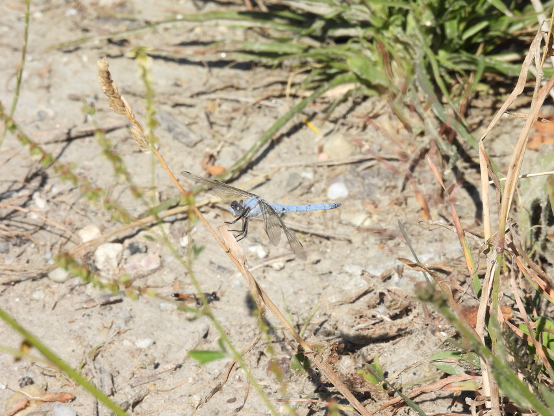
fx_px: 8003
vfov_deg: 3.0
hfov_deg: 4.0
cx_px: 277
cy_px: 208
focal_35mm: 500
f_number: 6.3
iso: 100
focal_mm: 89.2
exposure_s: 1/400
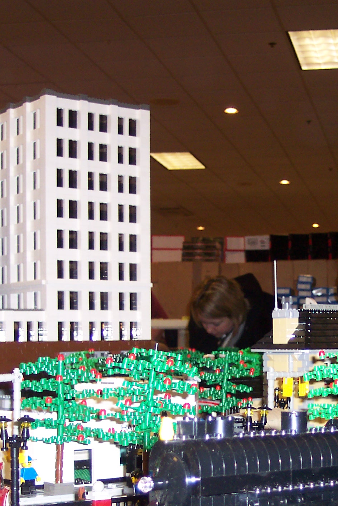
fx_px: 1013
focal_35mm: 72
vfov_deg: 27.9
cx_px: 270
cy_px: 344
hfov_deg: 18.8
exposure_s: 1/30
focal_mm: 8
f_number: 2.8
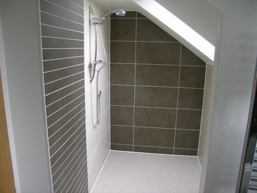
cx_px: 128
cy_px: 96
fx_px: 208
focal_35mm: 28
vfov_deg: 49.7
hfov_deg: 63.4
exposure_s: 1/50
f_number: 2.8
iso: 50
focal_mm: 5.8
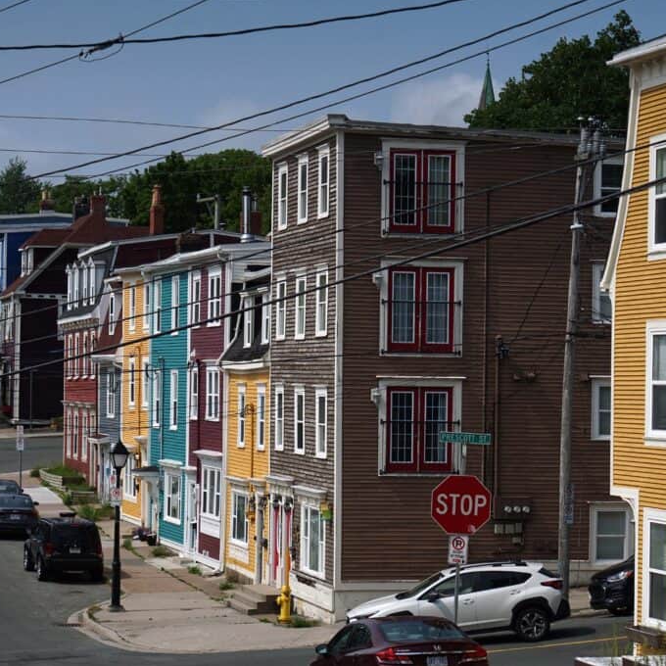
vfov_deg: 16.6
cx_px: 313
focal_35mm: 105
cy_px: 333
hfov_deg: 16.6
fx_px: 2286
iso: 400
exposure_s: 1/5000
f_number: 4.5
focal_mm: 82
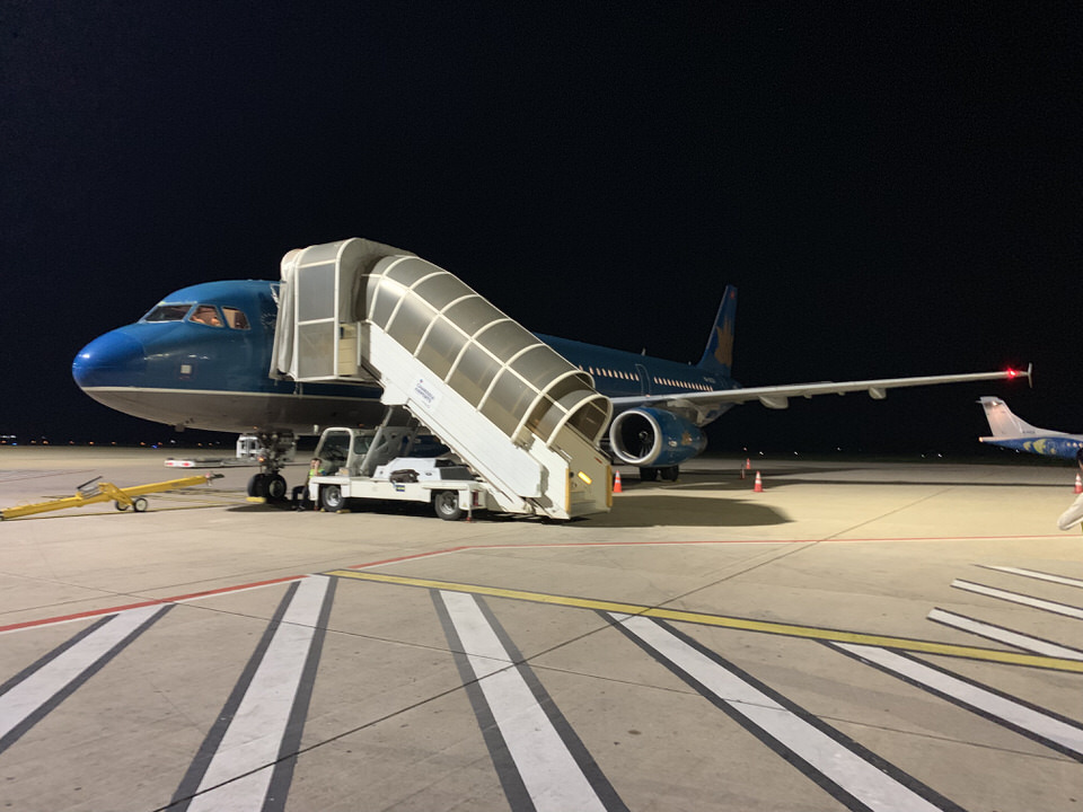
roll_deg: -2.2
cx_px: 542
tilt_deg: +5.0
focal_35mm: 26
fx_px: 813
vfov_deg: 53.1
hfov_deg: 67.3
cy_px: 406
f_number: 1.8
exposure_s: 1/30
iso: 500
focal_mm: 4.25
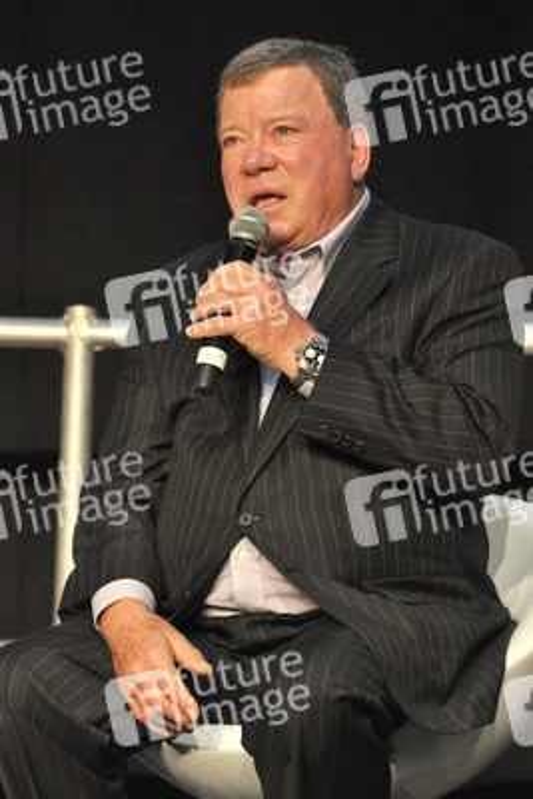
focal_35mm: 174
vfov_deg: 11.8
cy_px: 400
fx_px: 3861
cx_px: 266
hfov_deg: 7.9
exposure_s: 1/160
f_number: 5.6
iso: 2000
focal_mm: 116
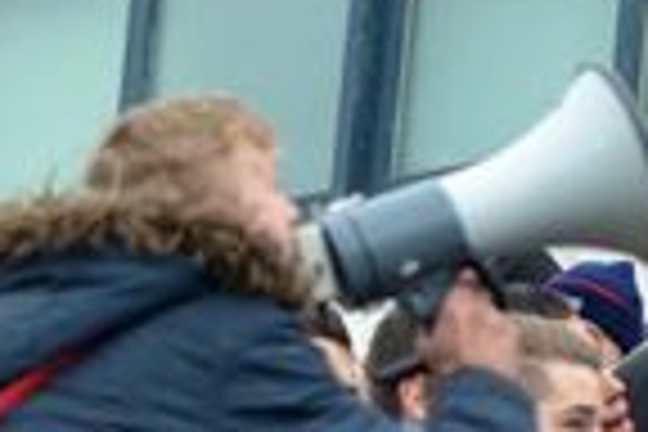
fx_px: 7505
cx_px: 405
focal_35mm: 417
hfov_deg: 4.9
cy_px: 788
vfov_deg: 3.3
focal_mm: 70
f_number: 2.8
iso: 1100
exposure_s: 1/500
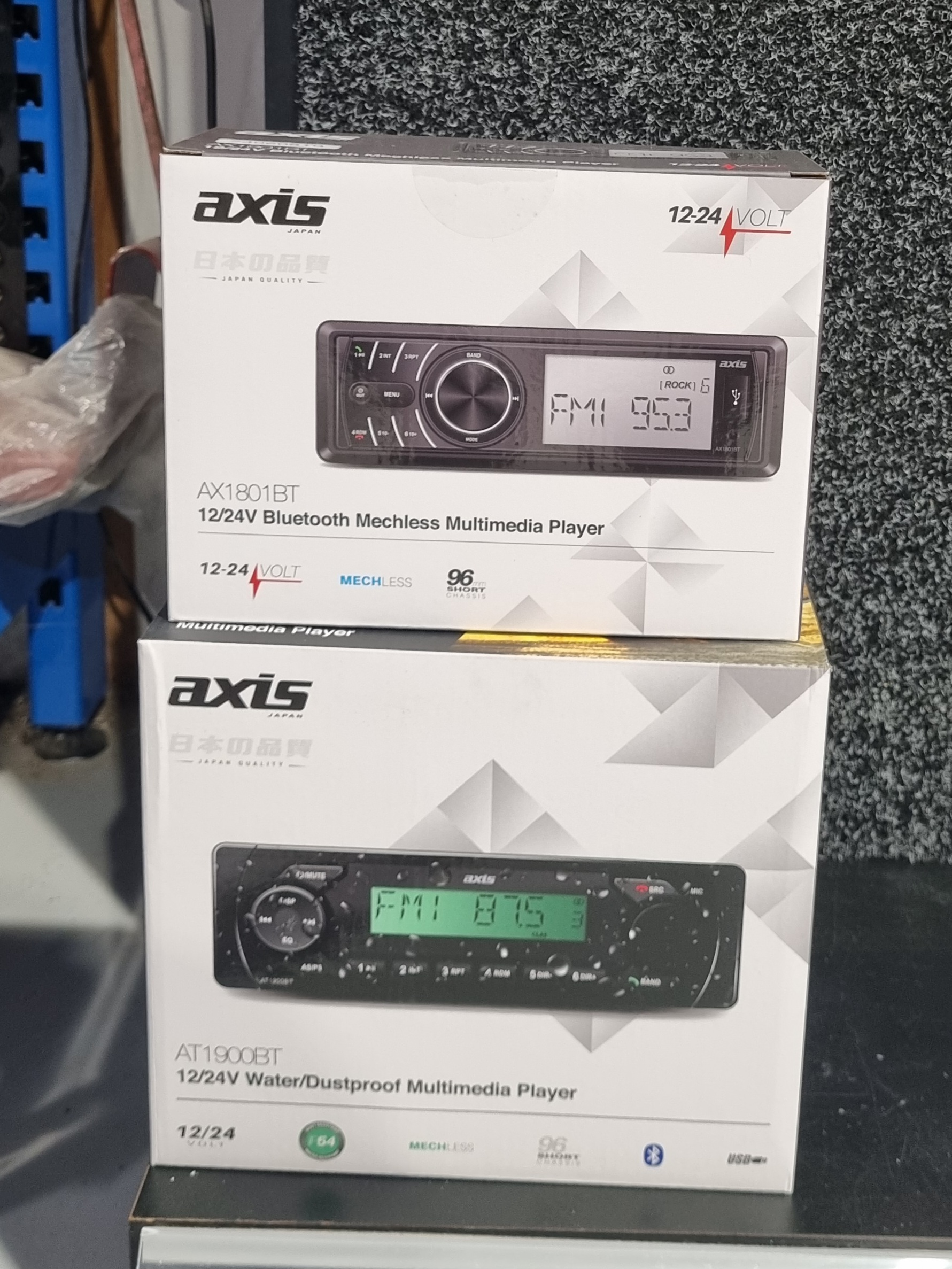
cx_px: 476
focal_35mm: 26
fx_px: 953
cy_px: 634
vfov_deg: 67.3
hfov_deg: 53.1
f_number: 1.8
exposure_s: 1/50
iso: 160
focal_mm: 5.4
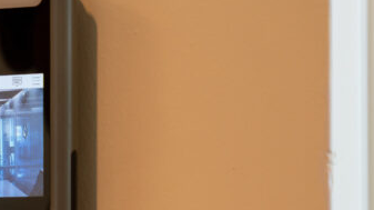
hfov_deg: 9.0
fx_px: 2359
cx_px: -65
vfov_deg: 5.1
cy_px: 191
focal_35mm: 238
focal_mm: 70
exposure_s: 1/160
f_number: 2.8
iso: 320
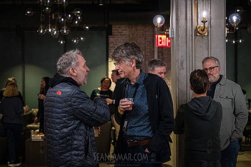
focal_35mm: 60
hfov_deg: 33.4
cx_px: 126
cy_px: 84
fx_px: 418
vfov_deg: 22.6
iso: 16000
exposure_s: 1/250
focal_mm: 60
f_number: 2.8
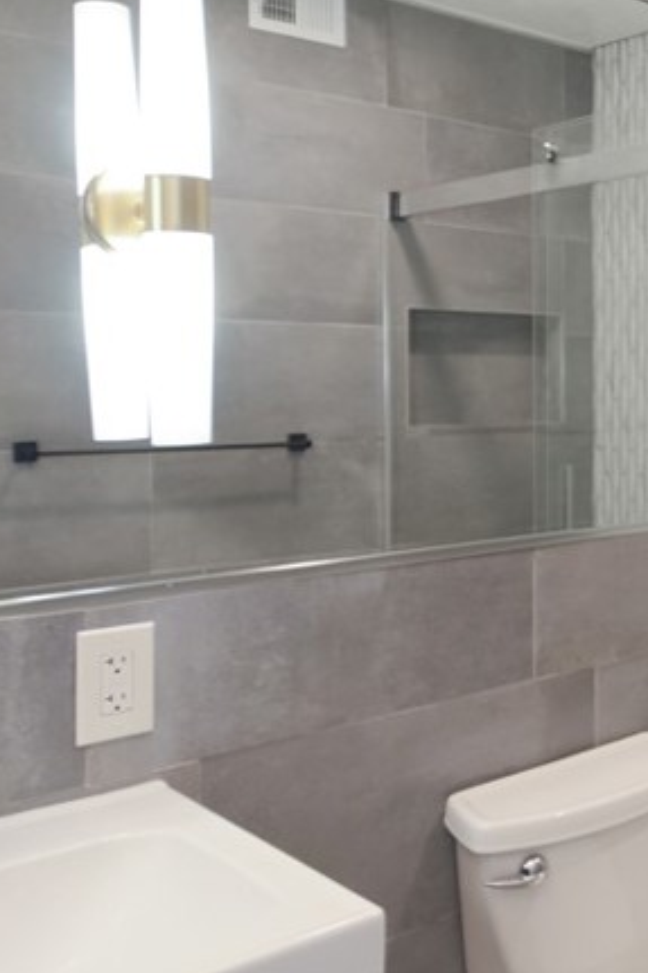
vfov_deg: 49.2
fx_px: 1059
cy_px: 406
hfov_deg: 29.7
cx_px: 759
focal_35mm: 39
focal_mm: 11
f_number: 2.8
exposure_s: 1/60
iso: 100
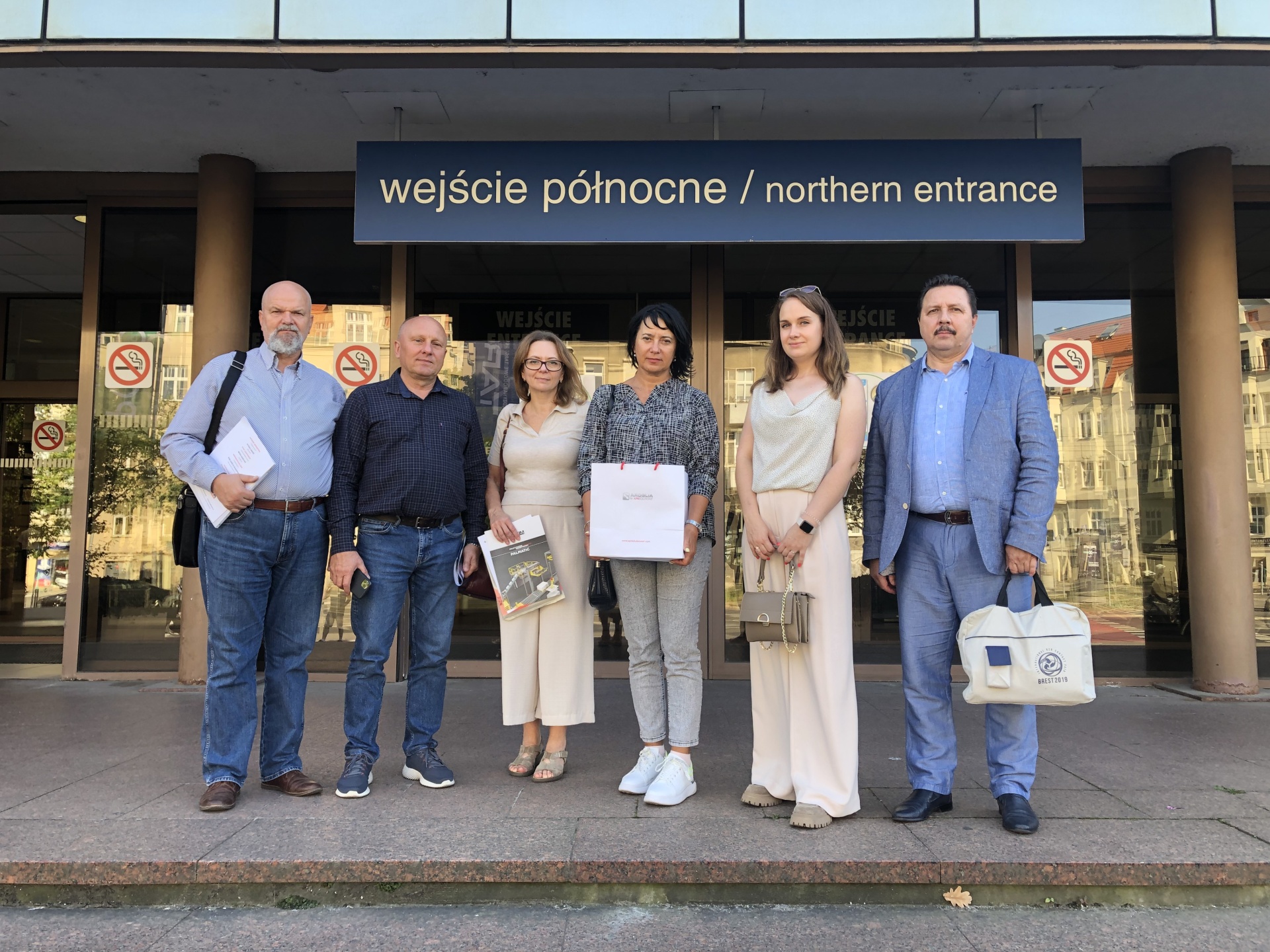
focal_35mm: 28
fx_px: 1027
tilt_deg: +4.3
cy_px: 476
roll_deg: -0.5
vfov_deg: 49.7
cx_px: 635
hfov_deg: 63.4
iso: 25
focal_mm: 3.99
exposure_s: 1/120
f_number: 1.8
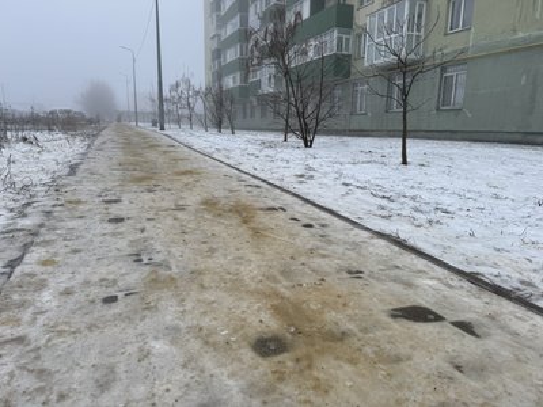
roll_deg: +0.1
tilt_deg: -12.2
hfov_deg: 71.6
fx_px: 376
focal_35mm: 24
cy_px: 204
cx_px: 272
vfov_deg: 56.8
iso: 80
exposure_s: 1/2959
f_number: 1.78
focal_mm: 6.76
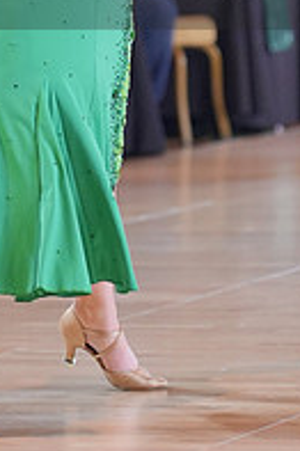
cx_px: 6
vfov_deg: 5.9
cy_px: -46
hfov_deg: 3.9
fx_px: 4357
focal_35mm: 348
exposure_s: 1/500
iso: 2000
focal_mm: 79
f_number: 2
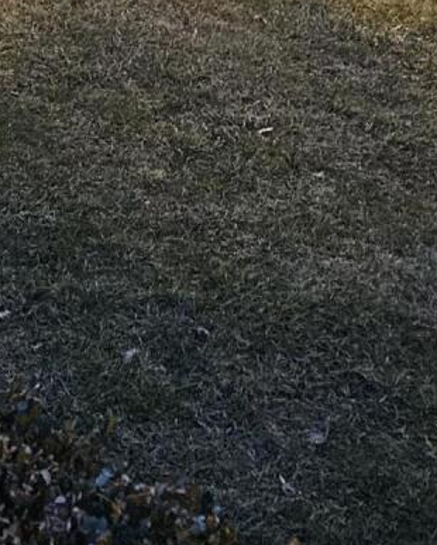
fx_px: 1874
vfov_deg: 15.8
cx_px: 192
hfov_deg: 13.3
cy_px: -137
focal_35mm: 116
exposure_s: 1/24
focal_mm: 5.4
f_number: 1.8
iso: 800
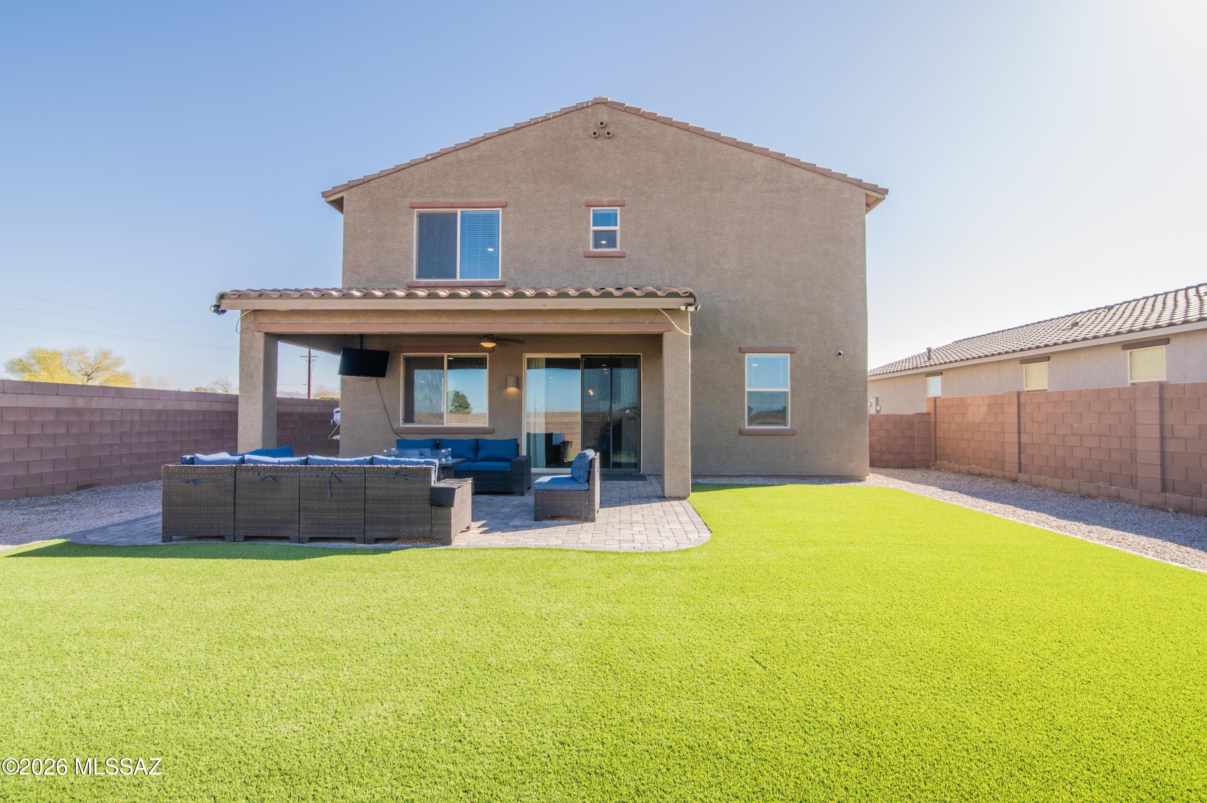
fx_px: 536
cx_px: 604
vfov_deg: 73.7
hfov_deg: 96.8
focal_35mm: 16
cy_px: 402
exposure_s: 1/13
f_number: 22
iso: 100
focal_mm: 16
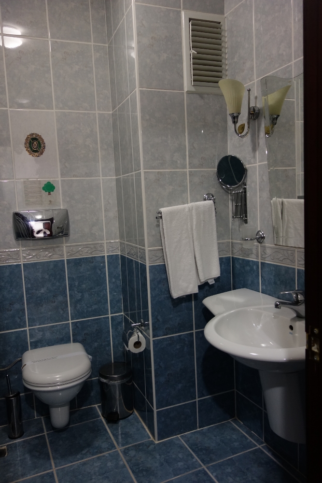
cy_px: 242
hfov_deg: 46.4
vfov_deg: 65.5
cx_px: 161
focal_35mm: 28
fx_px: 376
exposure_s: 1/30
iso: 400
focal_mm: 10.4
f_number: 1.8
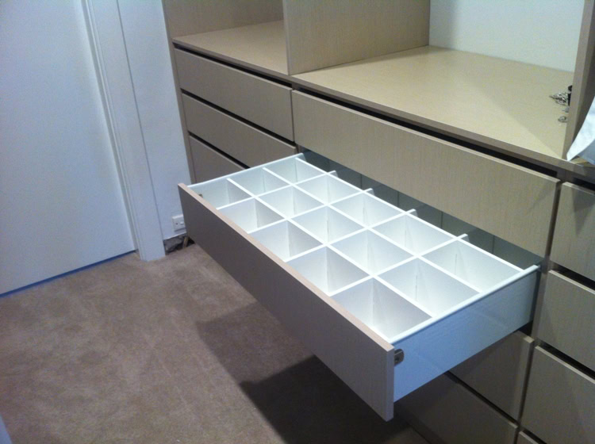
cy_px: 222
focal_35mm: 35
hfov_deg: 52.7
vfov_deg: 40.6
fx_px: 601
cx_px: 298
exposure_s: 1/17
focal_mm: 3.9
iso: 160
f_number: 2.8
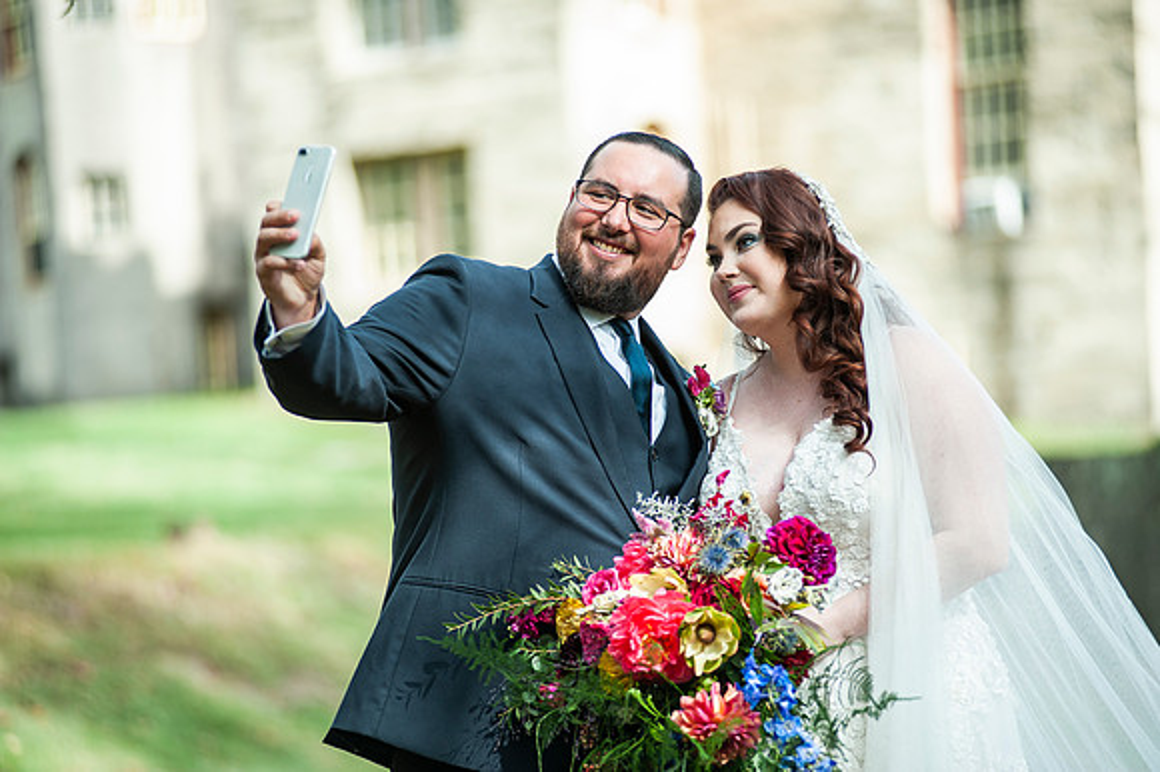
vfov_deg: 8.1
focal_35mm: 170
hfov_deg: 12.1
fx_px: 5474
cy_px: 386
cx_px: 580
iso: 200
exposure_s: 1/640
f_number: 2.8
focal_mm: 170
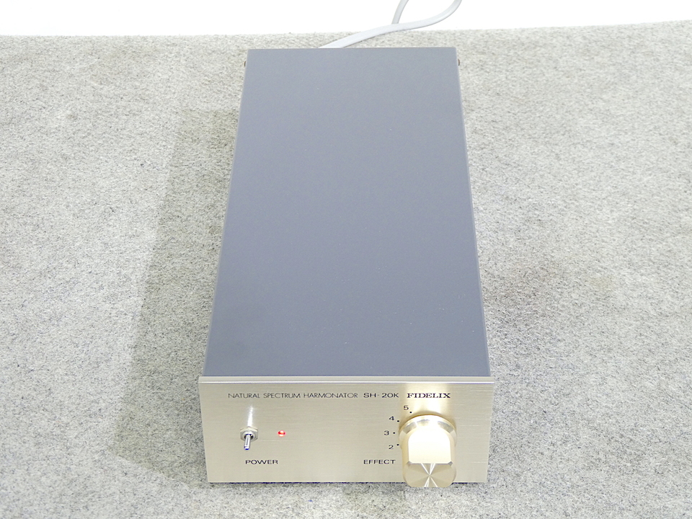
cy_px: 260
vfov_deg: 22.6
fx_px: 1299
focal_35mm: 65
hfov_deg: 29.8
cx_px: 346
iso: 200
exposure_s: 1/4
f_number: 4.4
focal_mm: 11.7
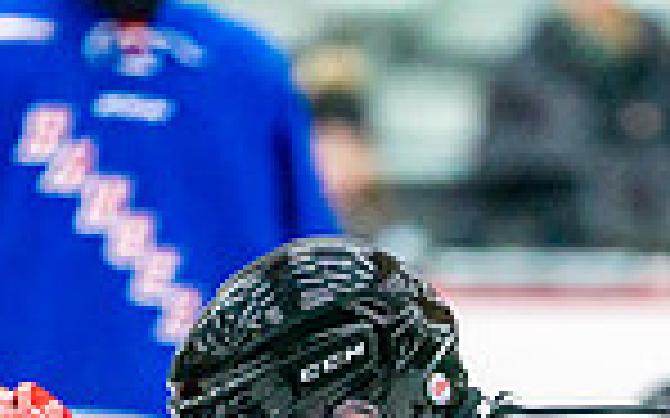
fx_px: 14529
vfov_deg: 1.6
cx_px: 432
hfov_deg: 2.6
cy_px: 825
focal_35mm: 796
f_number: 2.8
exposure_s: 1/1250
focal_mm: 200
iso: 3200
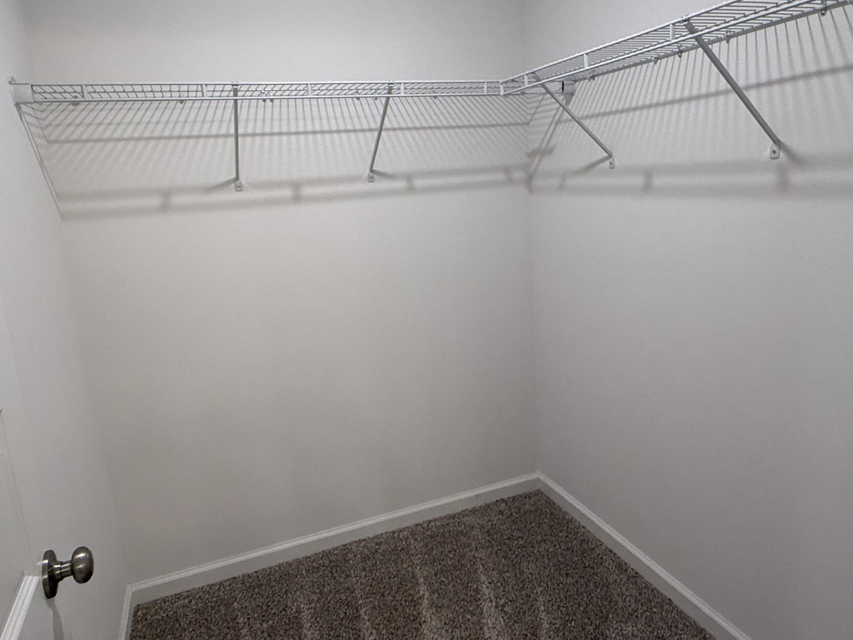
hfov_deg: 71.6
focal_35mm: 24
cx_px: 424
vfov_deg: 56.7
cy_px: 282
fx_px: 591
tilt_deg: -9.4
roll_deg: +3.2
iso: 320
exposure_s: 1/120
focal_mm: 2.22
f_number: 2.2
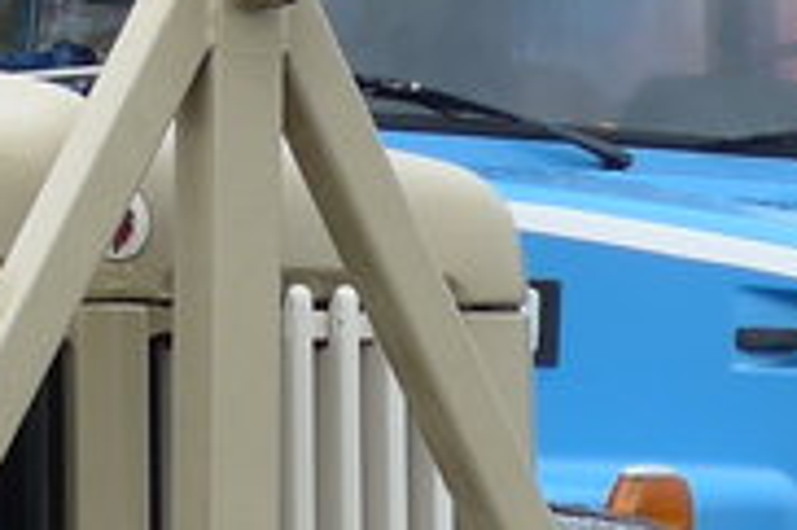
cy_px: 403
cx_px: -714
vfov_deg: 5.5
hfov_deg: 8.0
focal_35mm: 247
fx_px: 5463
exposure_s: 1/640
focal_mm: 7.5
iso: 80
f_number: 2.8
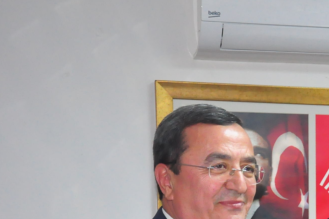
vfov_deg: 11.4
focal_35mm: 118
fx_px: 1077
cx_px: 387
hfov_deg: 16.7
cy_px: 261
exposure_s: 1/60
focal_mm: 32
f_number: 5.6
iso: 2500
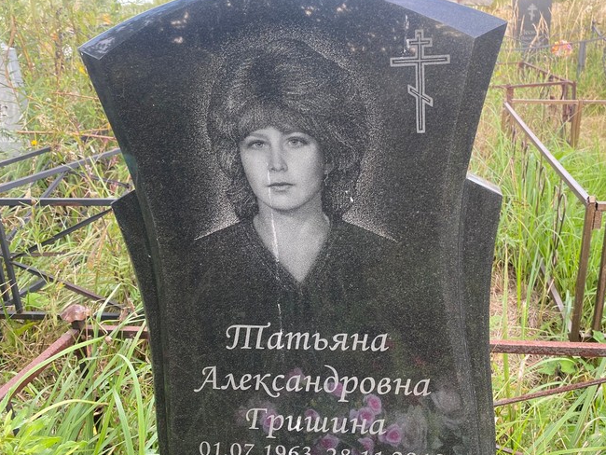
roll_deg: +3.4
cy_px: 253
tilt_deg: -24.1
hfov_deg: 56.4
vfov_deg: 44.1
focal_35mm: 32
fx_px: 560
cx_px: 361
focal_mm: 4.25
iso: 32
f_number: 1.8
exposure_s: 1/122
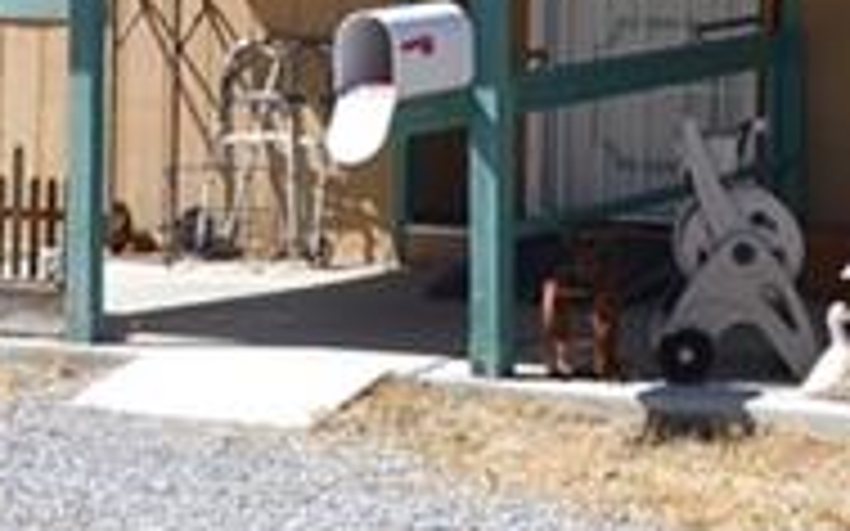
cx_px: 738
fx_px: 3451
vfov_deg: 8.6
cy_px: -225
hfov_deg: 13.9
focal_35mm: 149
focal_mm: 18
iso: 100
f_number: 5.6
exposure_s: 1/500
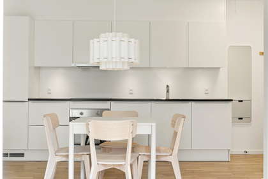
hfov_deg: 47.9
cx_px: 134
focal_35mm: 40
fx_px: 301
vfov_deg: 33.0
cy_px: 90
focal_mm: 27
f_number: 11
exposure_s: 1
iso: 200
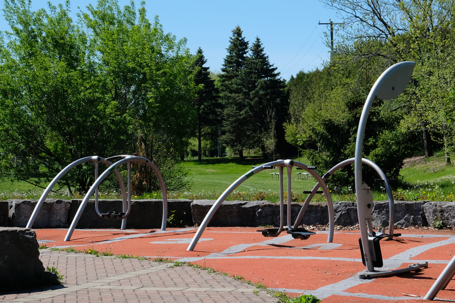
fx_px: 1112
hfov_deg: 23.0
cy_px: 139
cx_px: 324
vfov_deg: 15.5
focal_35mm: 88
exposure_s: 1/640
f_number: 8
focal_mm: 35.8
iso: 400
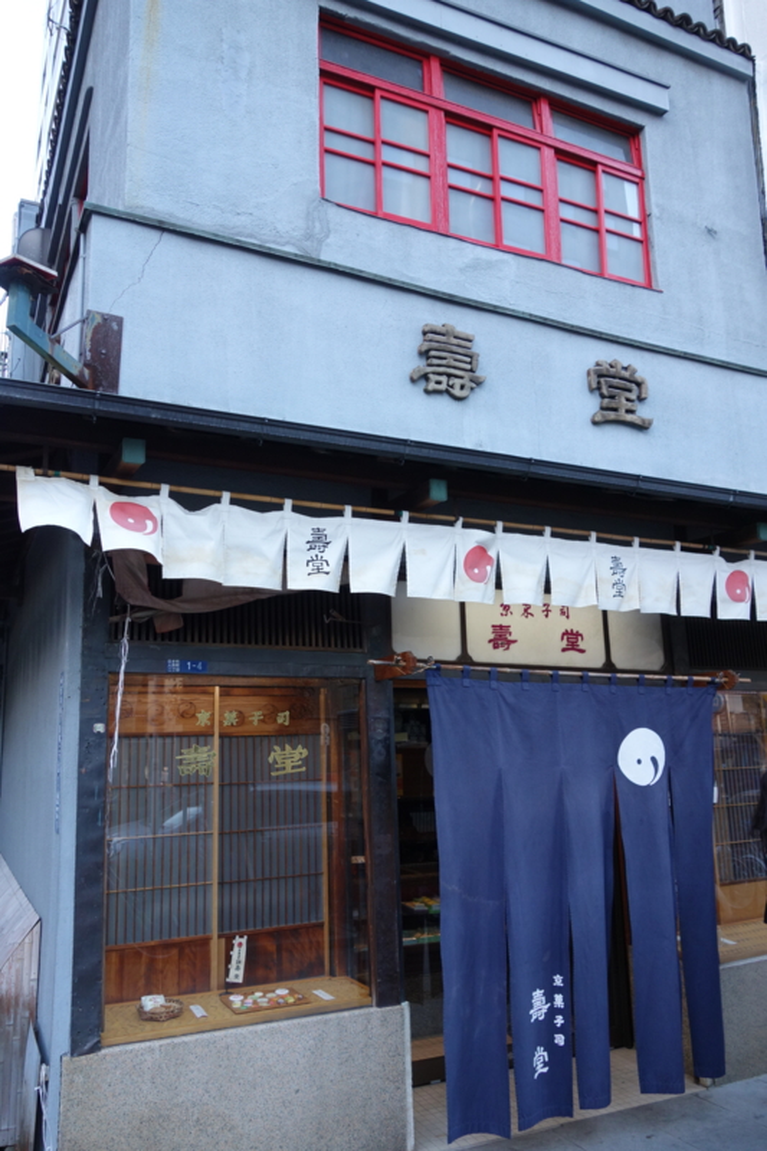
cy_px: 576
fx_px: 895
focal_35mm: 28
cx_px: 384
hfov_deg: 46.4
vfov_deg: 65.5
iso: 320
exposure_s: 1/250
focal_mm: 10.4
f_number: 3.2
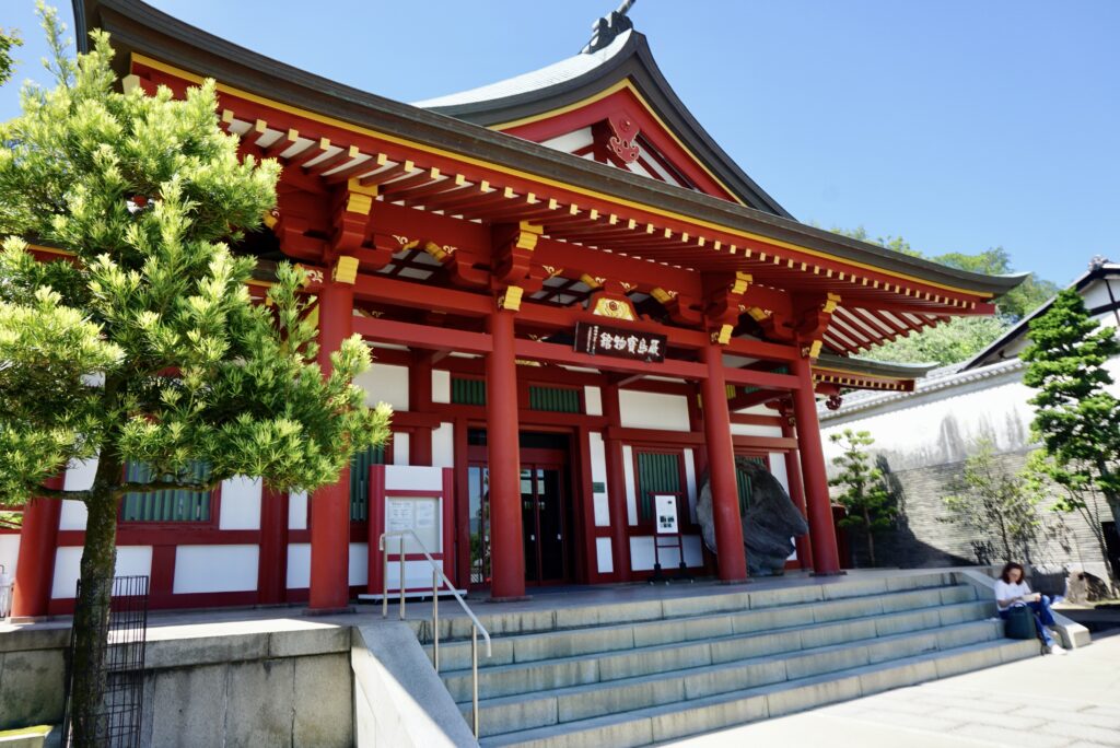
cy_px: 374
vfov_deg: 53.2
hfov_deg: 73.7
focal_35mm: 24
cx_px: 560
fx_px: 747
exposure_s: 1/80
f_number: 8
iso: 100
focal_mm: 16
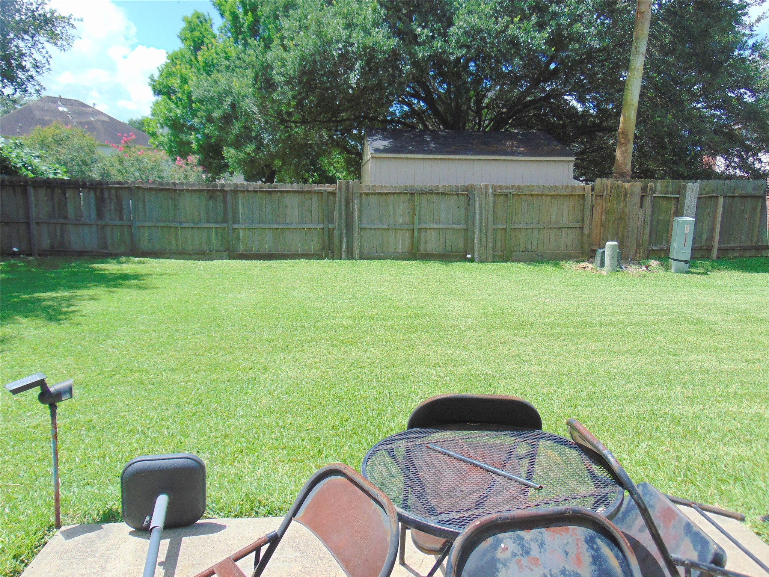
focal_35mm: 25
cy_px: 288
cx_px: 384
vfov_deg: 54.9
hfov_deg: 69.4
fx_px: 555
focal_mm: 4.5
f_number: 3
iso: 80
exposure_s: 1/640
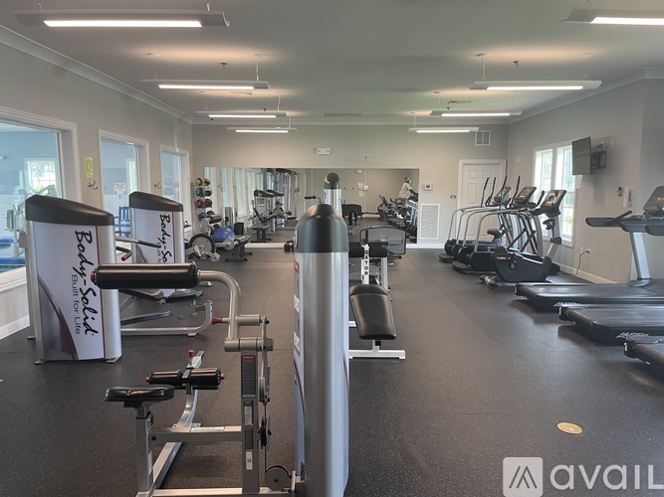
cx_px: 332
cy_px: 248
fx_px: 499
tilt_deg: -8.0
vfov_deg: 53.0
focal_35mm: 26
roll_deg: +0.3
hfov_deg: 67.3
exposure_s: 1/60
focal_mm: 4.2
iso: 100
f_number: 1.6
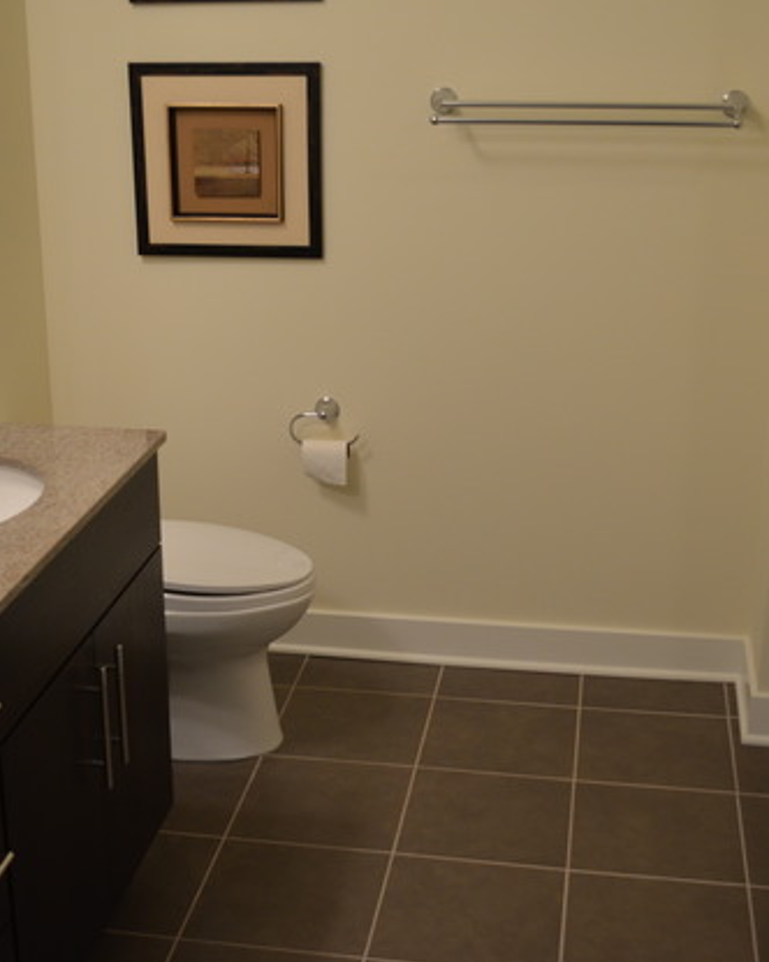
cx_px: 334
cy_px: 487
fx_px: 1479
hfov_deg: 29.1
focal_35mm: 52
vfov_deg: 36.0
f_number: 4
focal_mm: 24
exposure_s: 1/60
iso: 720
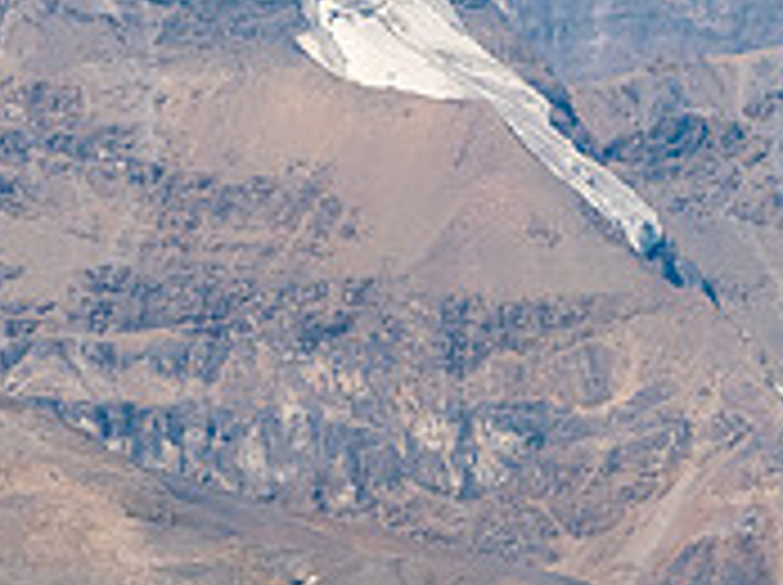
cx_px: 346
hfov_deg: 2.3
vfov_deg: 1.7
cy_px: -286
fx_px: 19923
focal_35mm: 882
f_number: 8
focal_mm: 132
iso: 200
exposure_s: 1/500
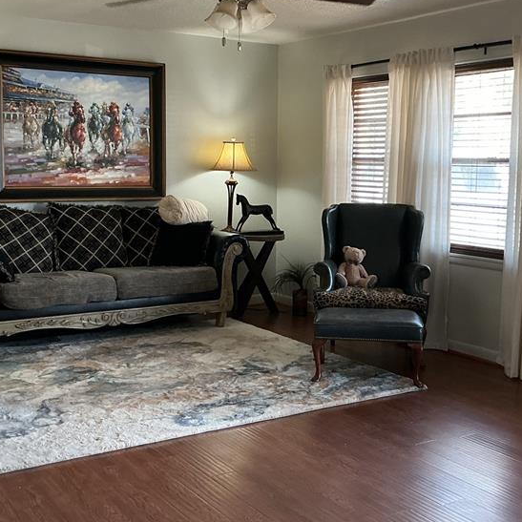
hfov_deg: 35.3
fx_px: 819
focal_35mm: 48
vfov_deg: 35.3
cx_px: 275
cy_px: 247
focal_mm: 3
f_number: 1.8
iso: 100
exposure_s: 1/60
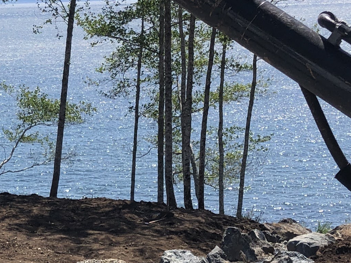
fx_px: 1116
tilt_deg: -5.0
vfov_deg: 13.4
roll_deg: +1.9
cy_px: 88
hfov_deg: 17.4
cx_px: -9
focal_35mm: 110
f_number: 1.8
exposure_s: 1/2000
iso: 20
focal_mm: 3.99
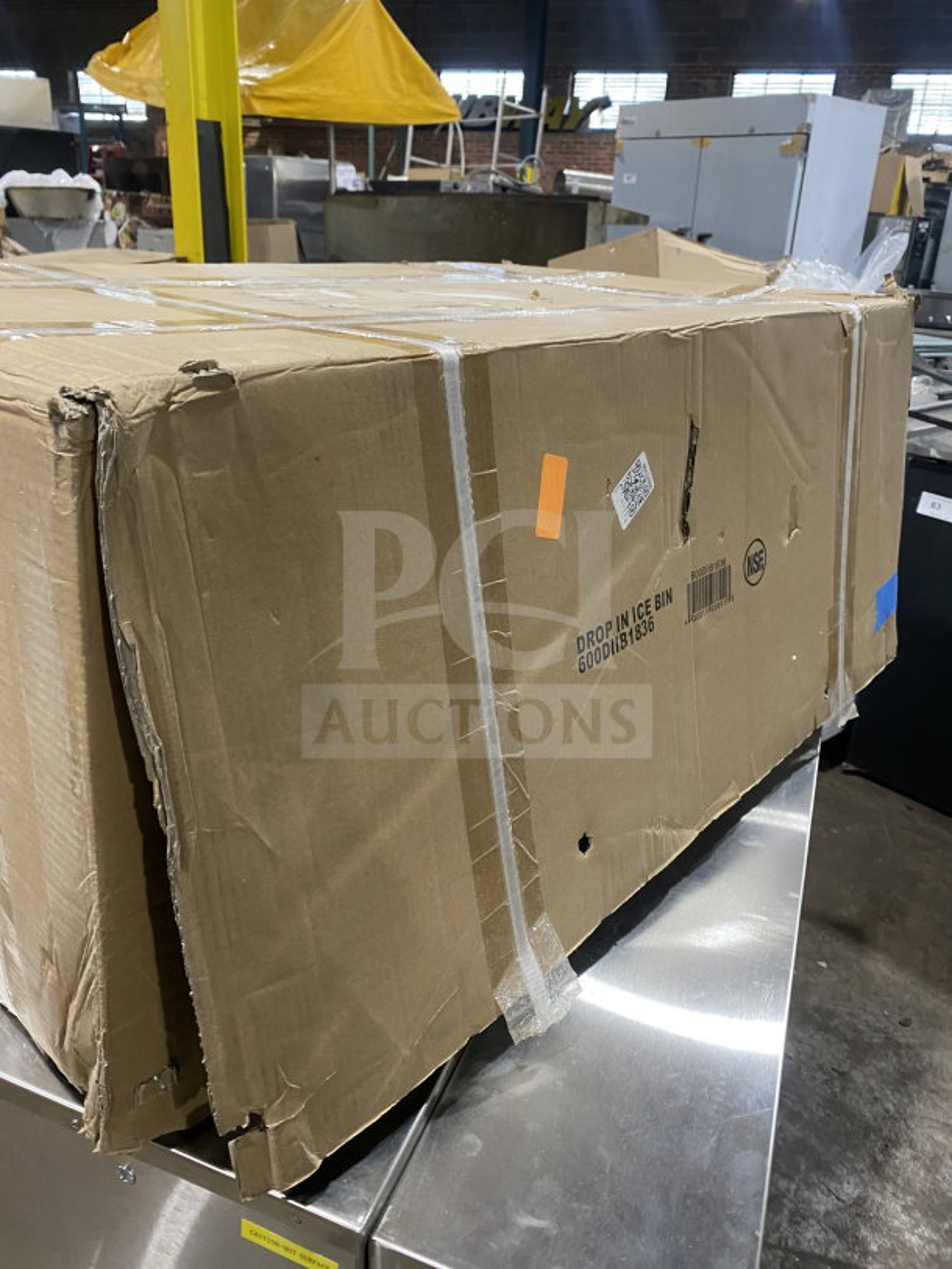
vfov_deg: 67.3
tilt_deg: -20.3
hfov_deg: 53.1
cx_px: 476
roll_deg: -2.0
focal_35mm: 26
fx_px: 953
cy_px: 634
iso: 200
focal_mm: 4.25
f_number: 1.8
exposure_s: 1/60
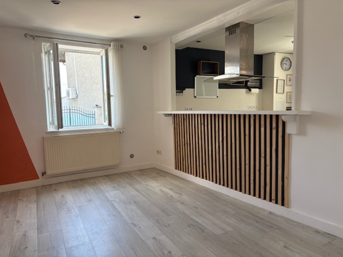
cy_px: 128
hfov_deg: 67.3
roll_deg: +1.2
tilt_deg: -3.7
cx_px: 172
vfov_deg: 53.1
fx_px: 258
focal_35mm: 26
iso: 80
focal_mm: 5.96
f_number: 1.6
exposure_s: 1/178
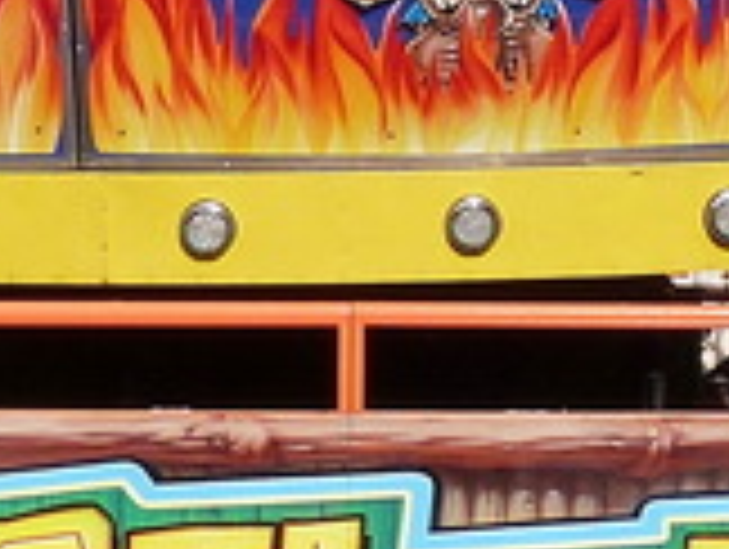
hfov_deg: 11.0
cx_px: 378
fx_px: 3775
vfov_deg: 8.3
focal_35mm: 179
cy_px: 76
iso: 100
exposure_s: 1/400
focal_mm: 5
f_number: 5.6
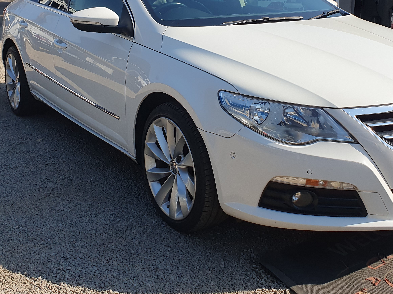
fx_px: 511
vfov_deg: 31.6
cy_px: 74
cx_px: 246
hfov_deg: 41.8
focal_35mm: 45
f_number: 2.4
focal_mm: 4.32
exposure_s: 1/1796
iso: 50
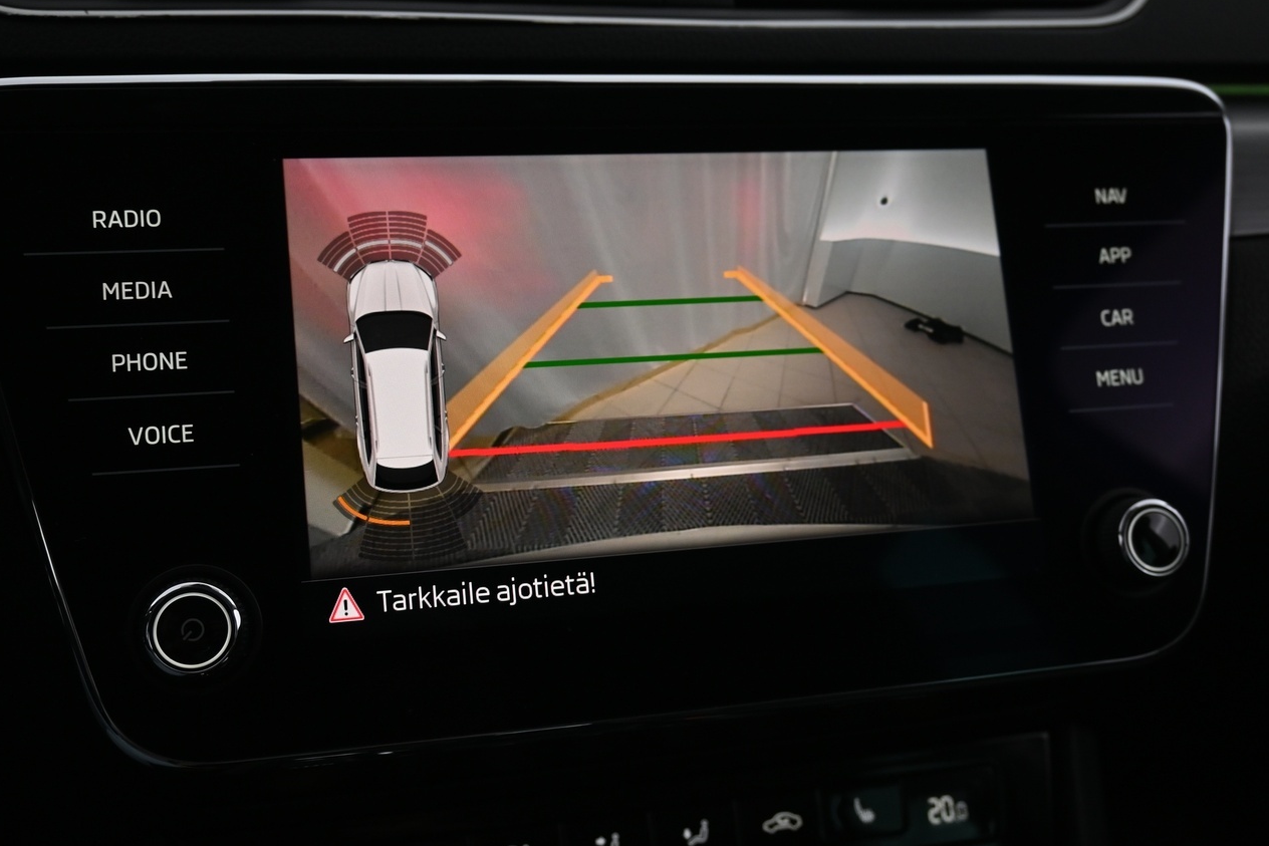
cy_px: 415
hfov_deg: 47.1
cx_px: 641
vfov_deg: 32.4
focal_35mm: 41
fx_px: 1457
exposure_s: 1/30
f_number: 4
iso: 450
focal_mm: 21.5
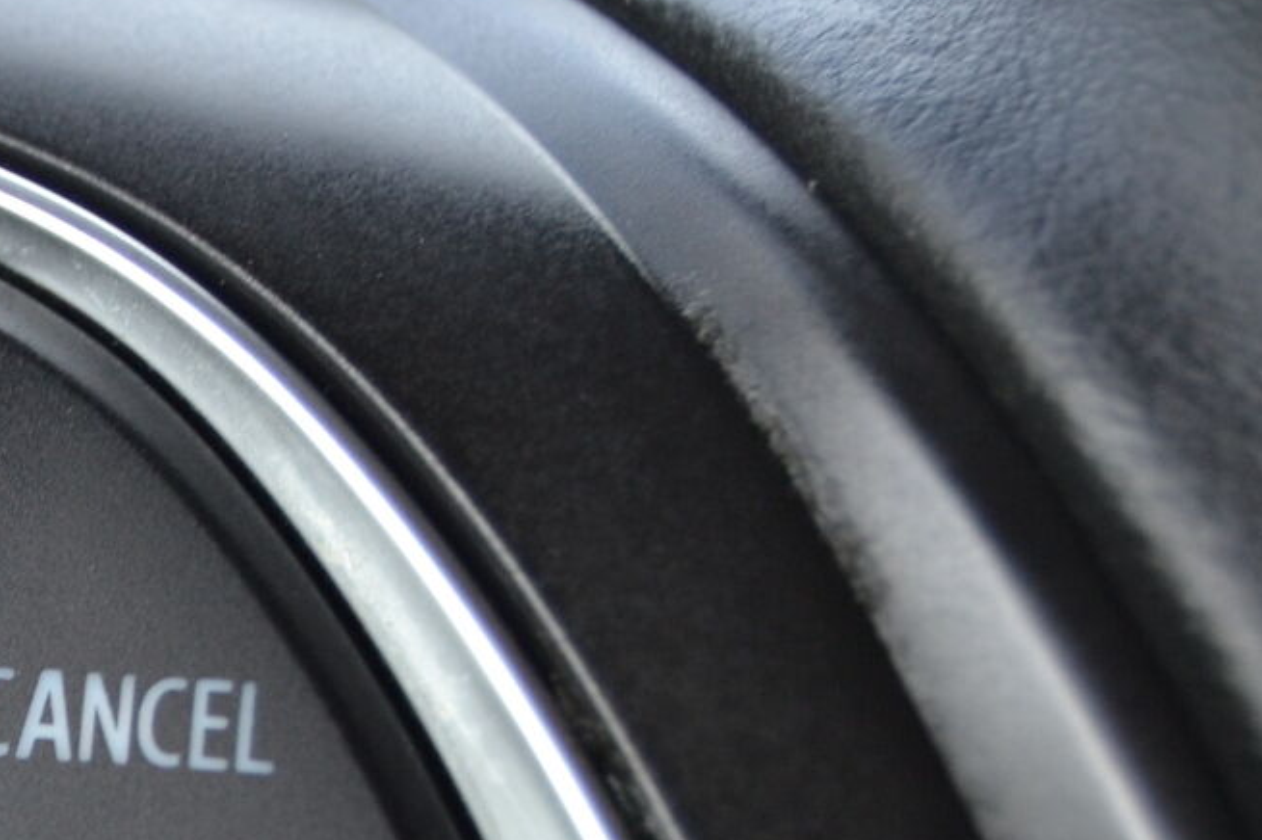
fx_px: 6166
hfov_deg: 11.4
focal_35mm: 176
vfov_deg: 7.8
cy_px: 788
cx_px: -422
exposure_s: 1/125
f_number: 5.6
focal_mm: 40
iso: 360
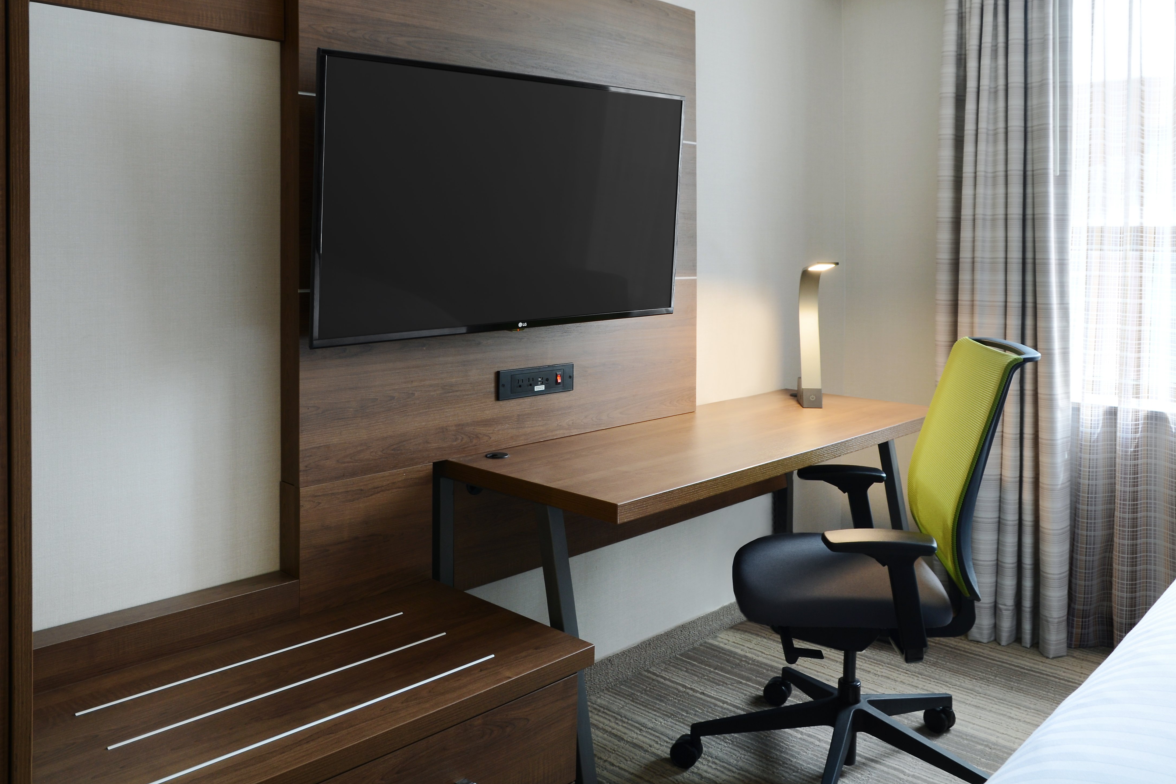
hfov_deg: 67.4
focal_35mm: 27
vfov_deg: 47.8
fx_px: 882
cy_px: 346
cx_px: 592
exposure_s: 1/4
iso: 200
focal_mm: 16
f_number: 8
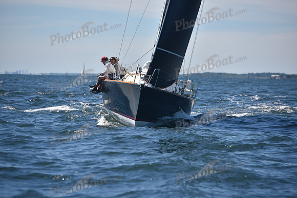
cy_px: 99
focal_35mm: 200
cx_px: 148
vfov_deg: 6.9
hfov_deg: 10.3
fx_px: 1650
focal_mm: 200
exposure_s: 1/800
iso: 200
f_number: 5
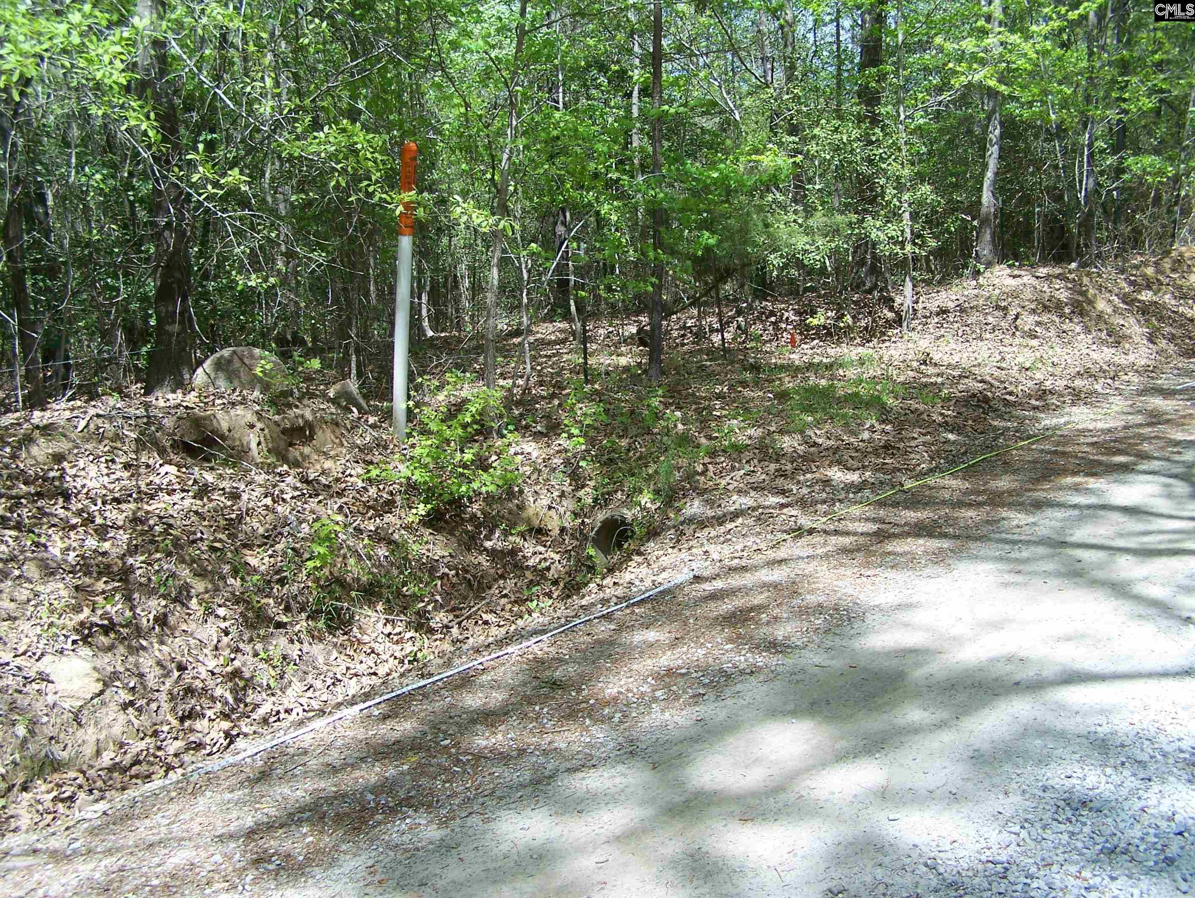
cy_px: 449
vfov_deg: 37.8
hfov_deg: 48.9
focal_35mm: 38
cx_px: 598
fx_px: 1313
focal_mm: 6.3
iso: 80
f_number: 2.8
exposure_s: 1/500
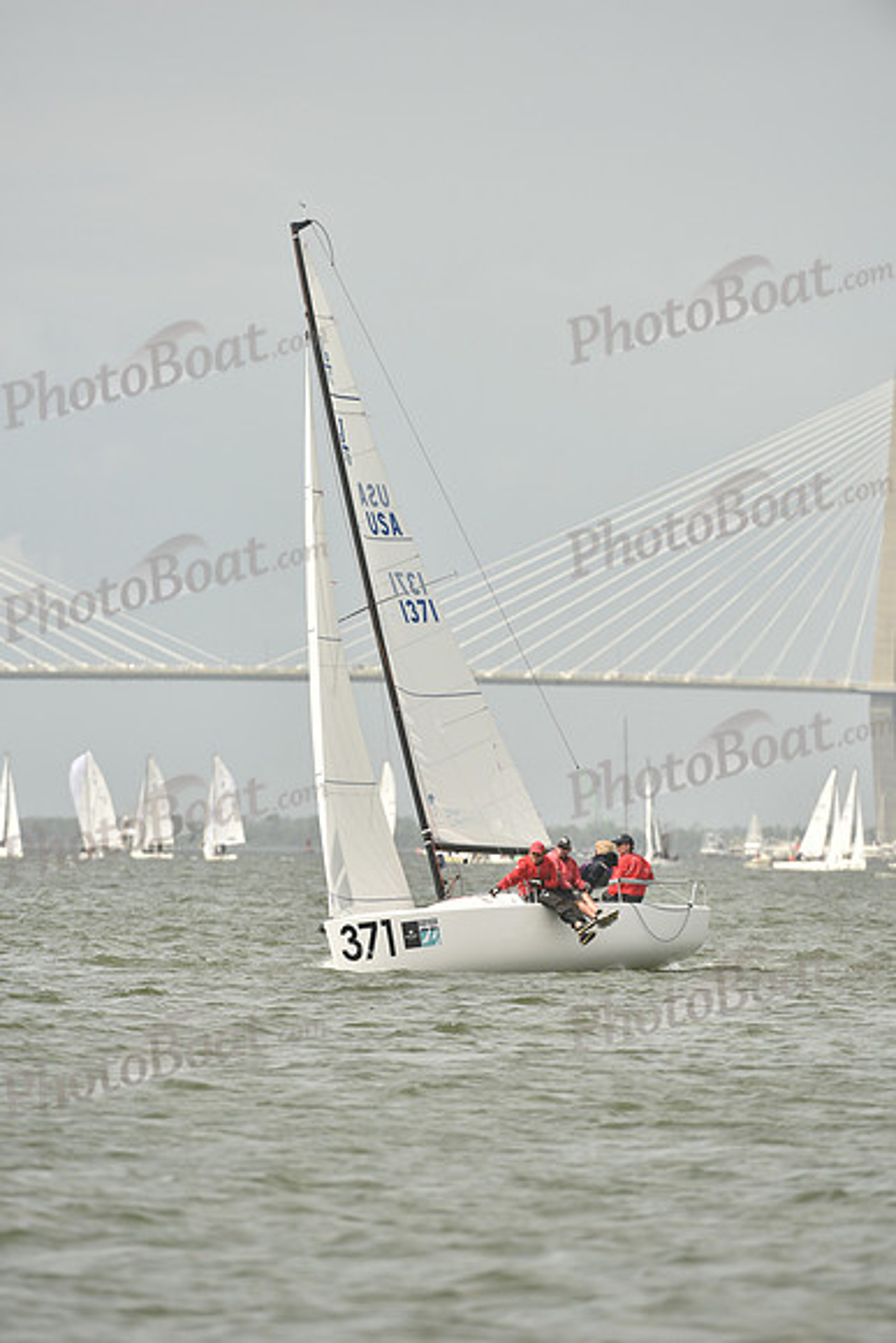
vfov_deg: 6.9
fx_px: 11192
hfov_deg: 4.6
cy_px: 672
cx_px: 448
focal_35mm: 300
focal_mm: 300
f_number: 7.1
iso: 320
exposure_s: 1/1250
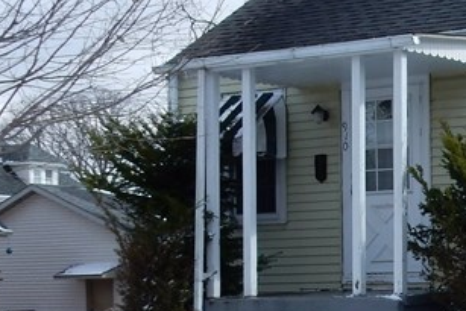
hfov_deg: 18.4
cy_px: 234
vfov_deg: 13.1
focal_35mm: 104
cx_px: 597
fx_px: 1347
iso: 125
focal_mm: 5.4
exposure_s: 1/800
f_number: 4
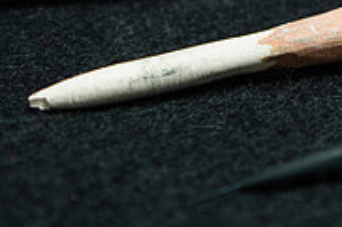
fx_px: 2046
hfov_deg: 9.5
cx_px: 280
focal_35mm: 216
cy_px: -68
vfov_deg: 6.3
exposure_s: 1/60
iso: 400
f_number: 6.7
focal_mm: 45
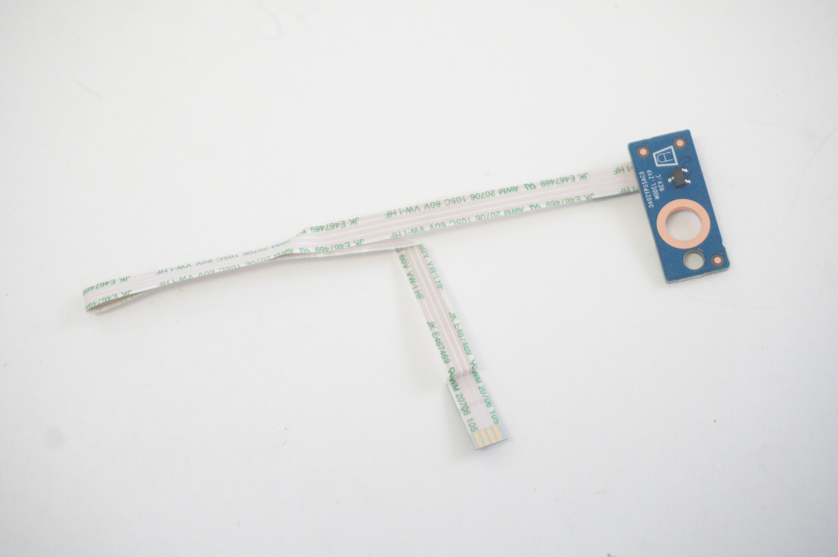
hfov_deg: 27.0
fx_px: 1744
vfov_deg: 18.1
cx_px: 419
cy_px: 278
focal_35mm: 75
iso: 6400
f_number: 5.6
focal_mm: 50
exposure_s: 1/250
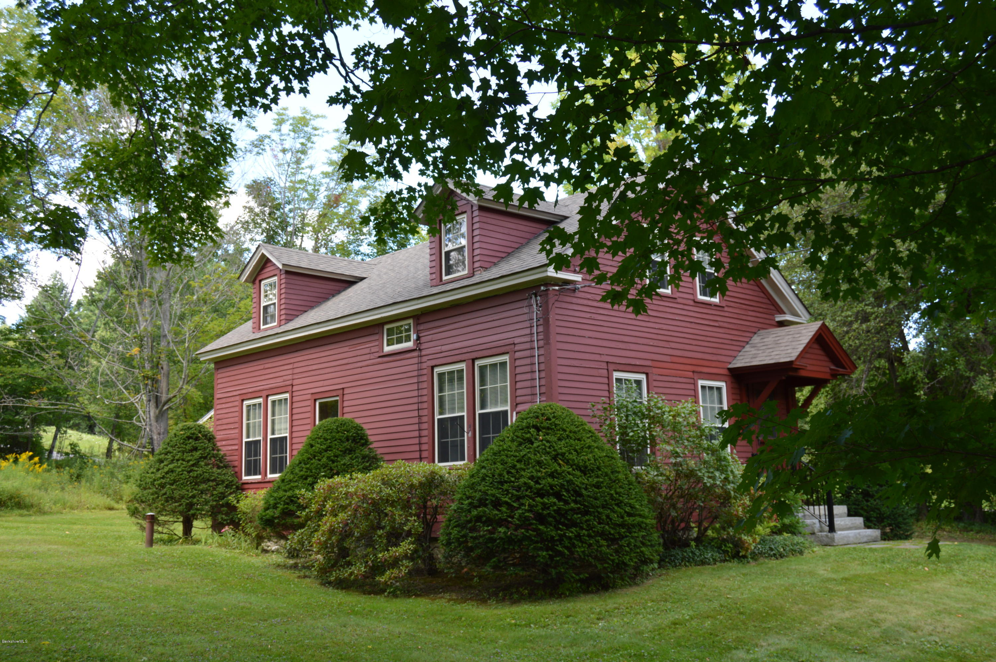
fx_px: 995
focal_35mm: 36
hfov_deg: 53.2
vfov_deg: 36.8
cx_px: 498
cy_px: 331
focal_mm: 24
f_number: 5.6
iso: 200
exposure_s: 1/125
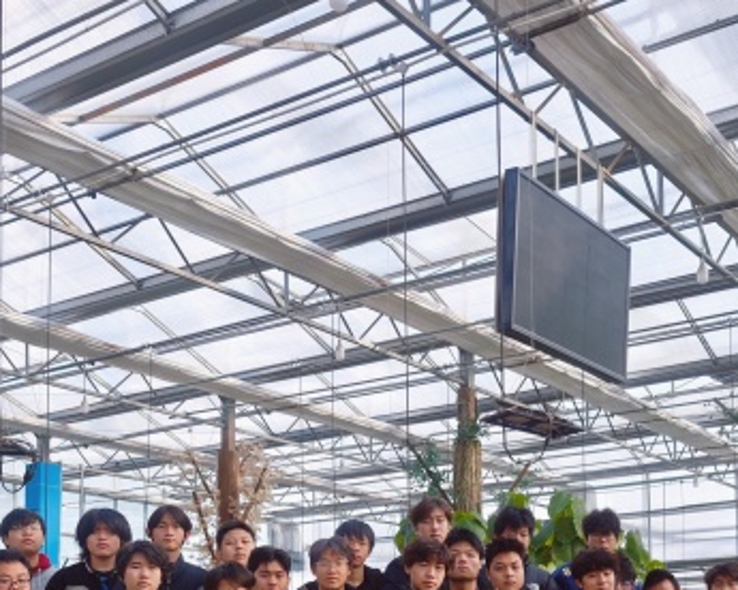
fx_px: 1136
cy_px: 596
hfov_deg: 35.7
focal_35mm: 52
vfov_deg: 27.4
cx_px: 490
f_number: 1.63
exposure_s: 1/173
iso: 50
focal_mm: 8.72
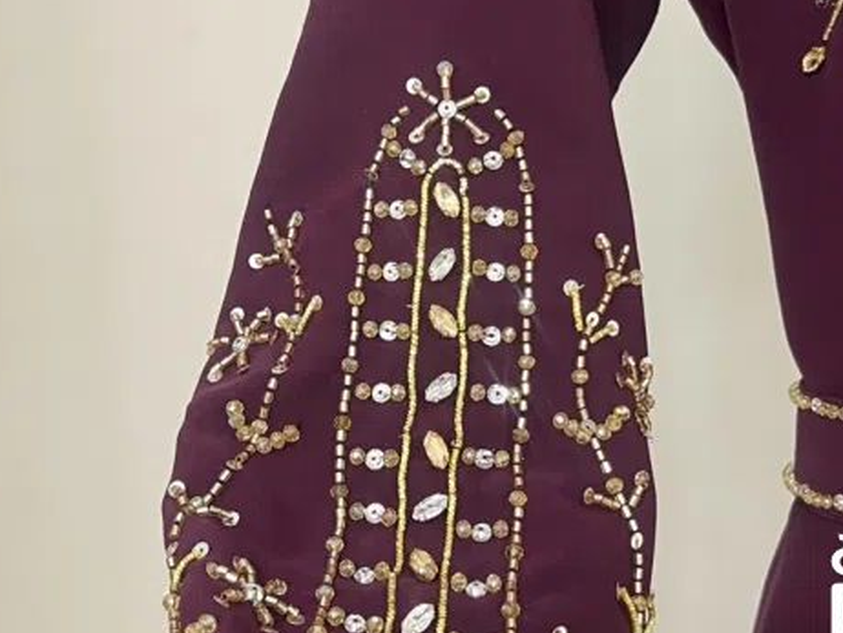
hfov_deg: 50.5
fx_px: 877
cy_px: 254
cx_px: 557
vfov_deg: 39.5
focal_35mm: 36
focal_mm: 5.7
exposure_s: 1/60
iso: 160
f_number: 1.5
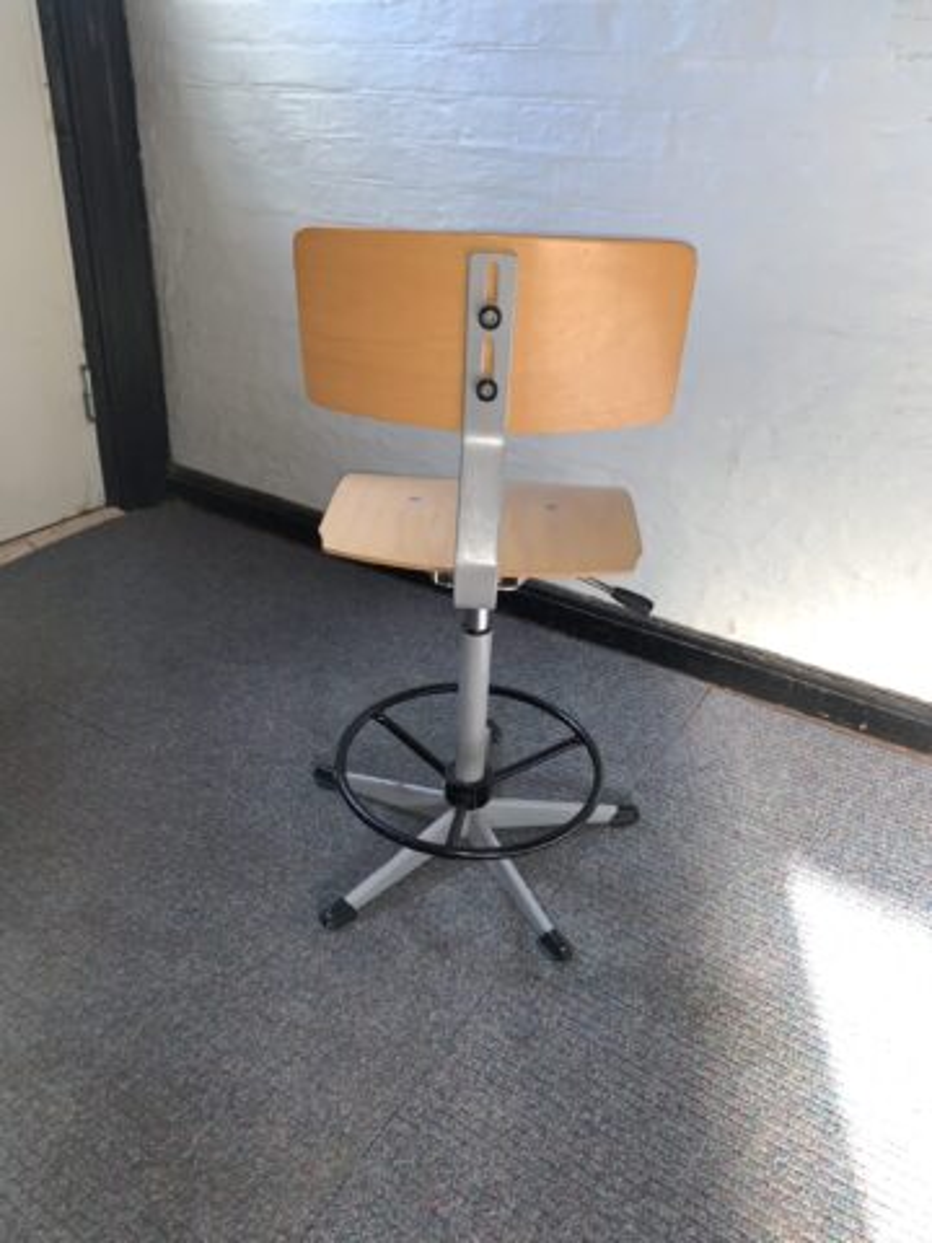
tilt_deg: -27.0
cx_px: 466
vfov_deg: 67.3
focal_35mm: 26
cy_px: 622
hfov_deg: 53.1
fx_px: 933
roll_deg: -2.3
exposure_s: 1/24
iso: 50
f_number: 1.8
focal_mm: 4.25
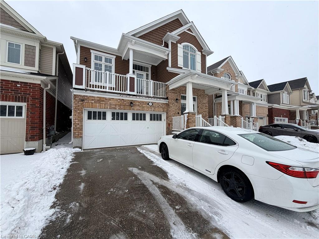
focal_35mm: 14
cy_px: 120
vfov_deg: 85.7
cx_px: 160
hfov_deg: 102.1
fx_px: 129
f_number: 2.2
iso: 40
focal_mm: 2.22
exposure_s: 1/770
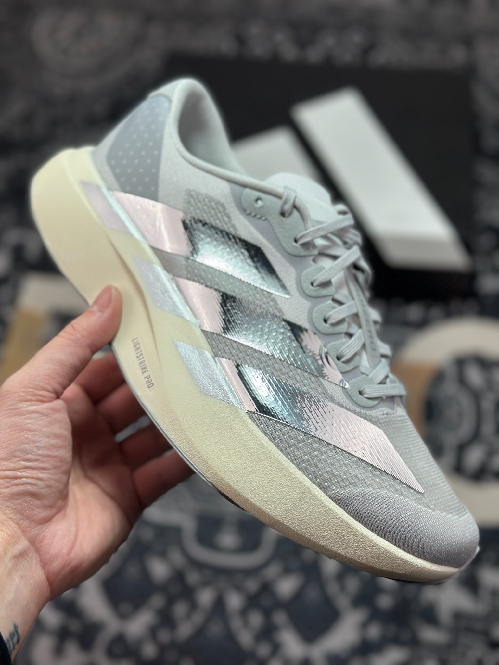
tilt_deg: -57.8
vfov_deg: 39.7
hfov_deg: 30.3
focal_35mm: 48
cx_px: 250
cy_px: 332
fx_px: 923
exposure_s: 1/1667
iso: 80
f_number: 1.78
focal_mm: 6.86
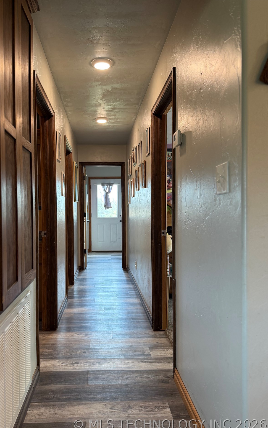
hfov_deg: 47.3
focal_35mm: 26
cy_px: 216
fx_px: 304
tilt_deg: -1.3
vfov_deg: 70.4
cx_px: 105
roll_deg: -0.3
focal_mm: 6.76
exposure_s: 1/60
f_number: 1.78
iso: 160
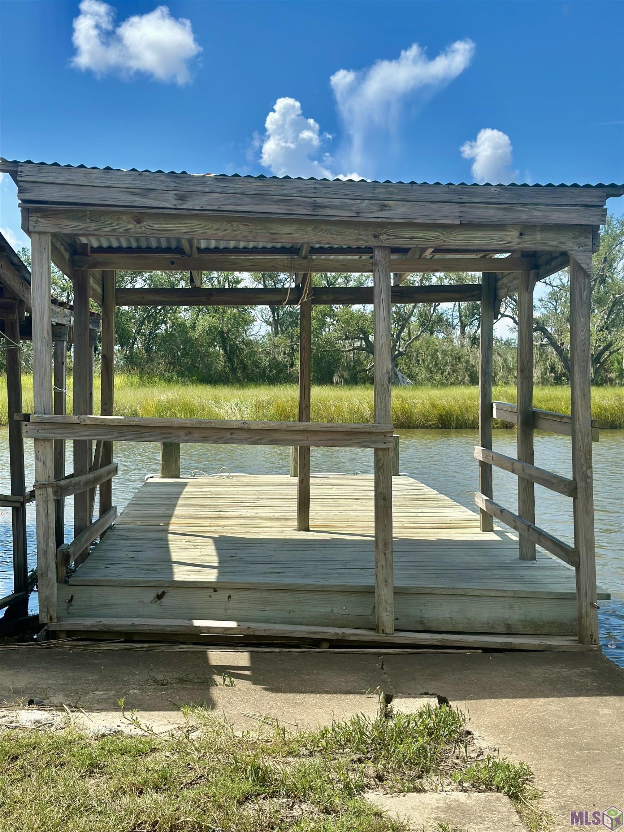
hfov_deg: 30.3
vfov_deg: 39.7
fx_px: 1154
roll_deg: -0.9
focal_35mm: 48
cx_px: 312
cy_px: 416
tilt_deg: -1.7
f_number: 1.78
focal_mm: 6.86
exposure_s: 1/5000
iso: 100
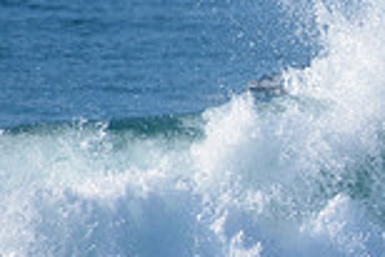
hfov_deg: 1.1
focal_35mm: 1882
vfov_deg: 0.7
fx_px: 20145
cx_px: 645
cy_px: 163
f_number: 5.6
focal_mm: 500
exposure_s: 1/2000
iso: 250
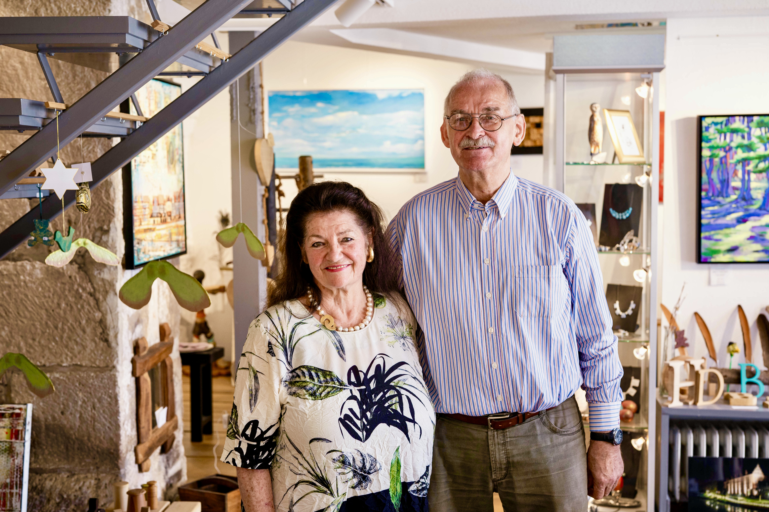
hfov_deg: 39.6
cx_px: 384
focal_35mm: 50
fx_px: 1068
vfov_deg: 27.0
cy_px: 256
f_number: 4
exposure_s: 1/160
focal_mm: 50
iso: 640
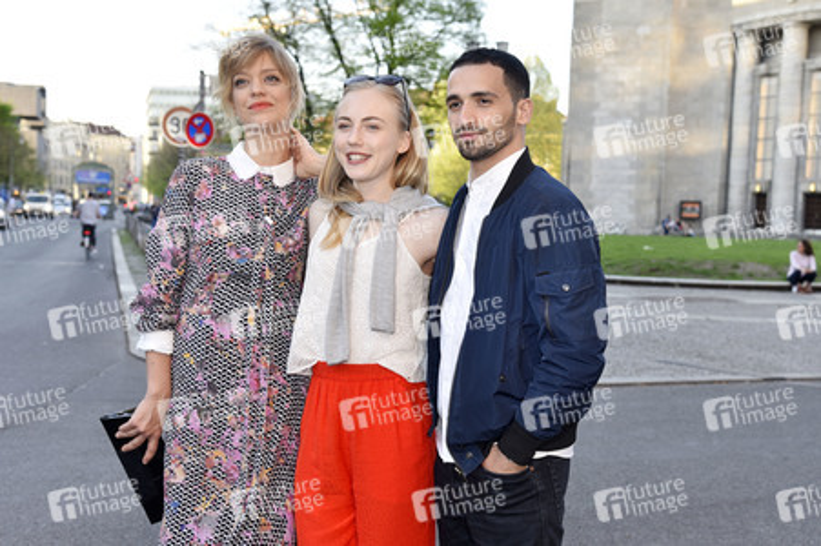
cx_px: 410
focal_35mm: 46
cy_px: 273
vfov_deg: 29.2
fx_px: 1048
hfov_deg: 42.8
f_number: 5
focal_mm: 46
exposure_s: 1/125
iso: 200
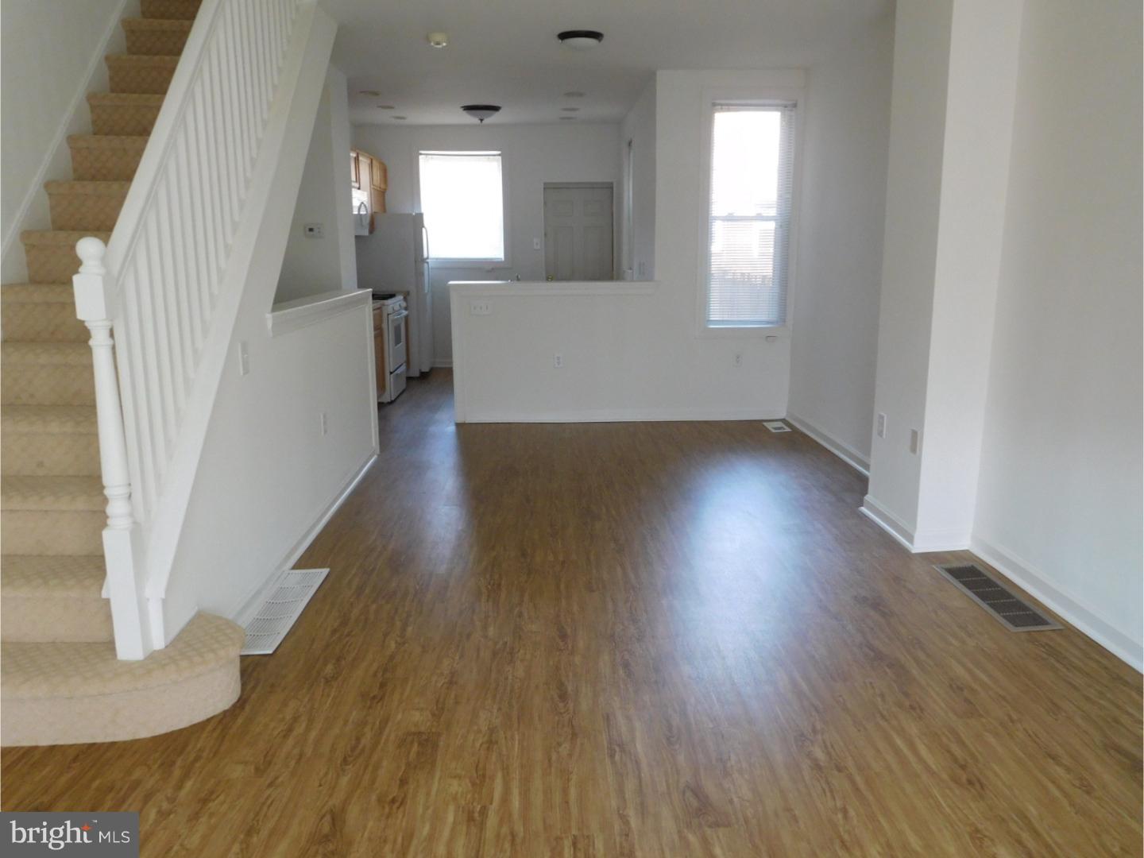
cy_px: 429
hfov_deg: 69.4
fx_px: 826
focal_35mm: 25
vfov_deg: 54.9
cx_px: 572
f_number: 3.4
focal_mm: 4.5
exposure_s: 1/30
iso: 220
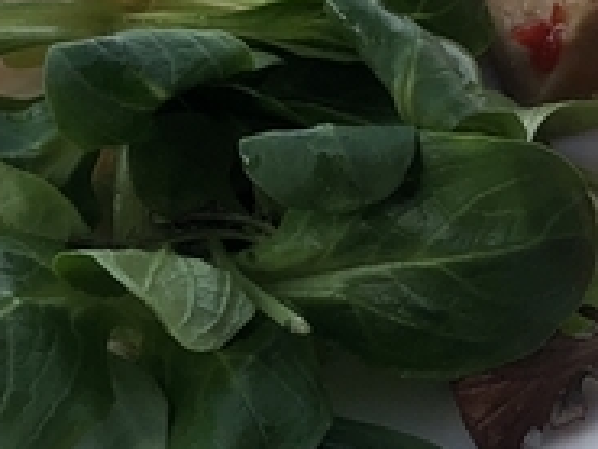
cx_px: 818
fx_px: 2679
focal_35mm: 155
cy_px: 84
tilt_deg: -39.8
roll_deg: +1.0
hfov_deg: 12.3
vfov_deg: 9.6
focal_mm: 3.99
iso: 20
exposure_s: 1/640
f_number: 1.8
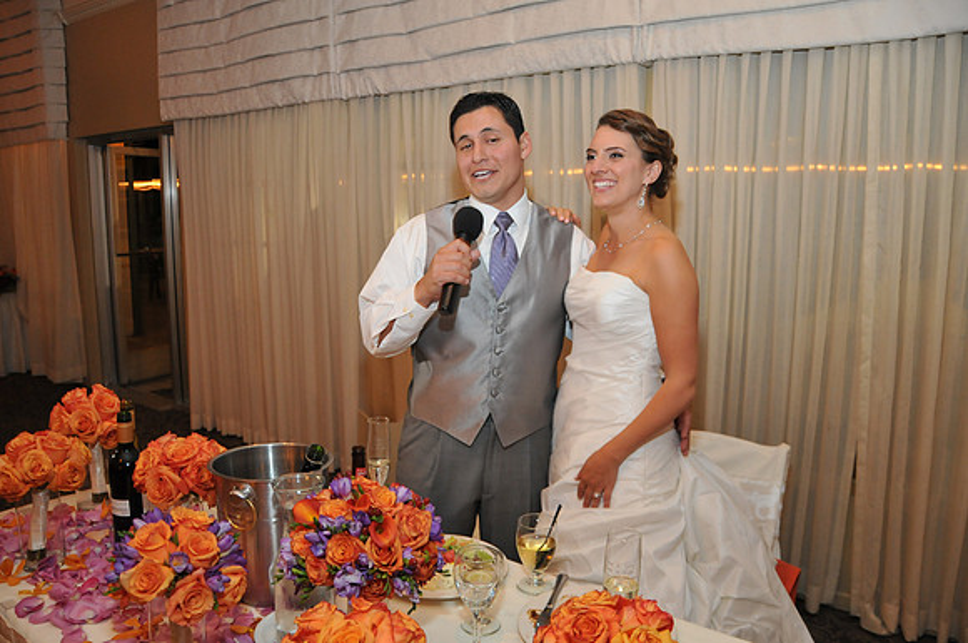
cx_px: 484
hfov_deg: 67.5
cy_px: 322
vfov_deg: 47.8
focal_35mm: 27
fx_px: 725
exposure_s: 1/13
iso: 800
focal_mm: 18
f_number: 3.5
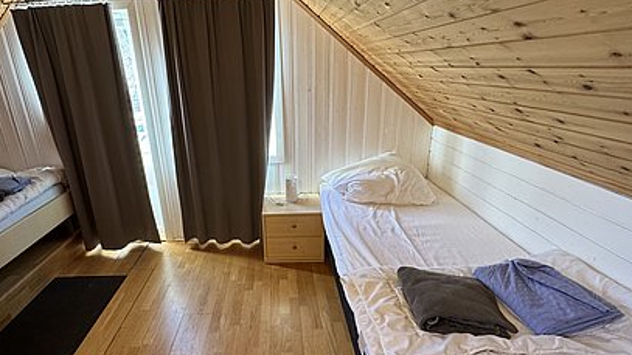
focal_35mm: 20
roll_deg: +3.7
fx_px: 335
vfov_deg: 55.9
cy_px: 178
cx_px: 262
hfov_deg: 85.8
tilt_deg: -17.8
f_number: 2.2
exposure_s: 1/100
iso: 250
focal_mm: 2.22
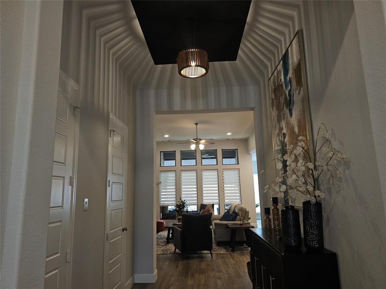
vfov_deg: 58.9
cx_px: 193
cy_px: 144
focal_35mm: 23
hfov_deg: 73.9
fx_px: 256
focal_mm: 6.3
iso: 100
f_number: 1.7
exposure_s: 1/30
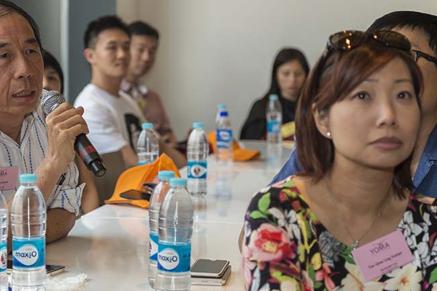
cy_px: 129
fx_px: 1044
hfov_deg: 23.6
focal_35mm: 86
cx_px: 172
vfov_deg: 15.9
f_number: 2.8
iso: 200
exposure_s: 1/250
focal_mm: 58
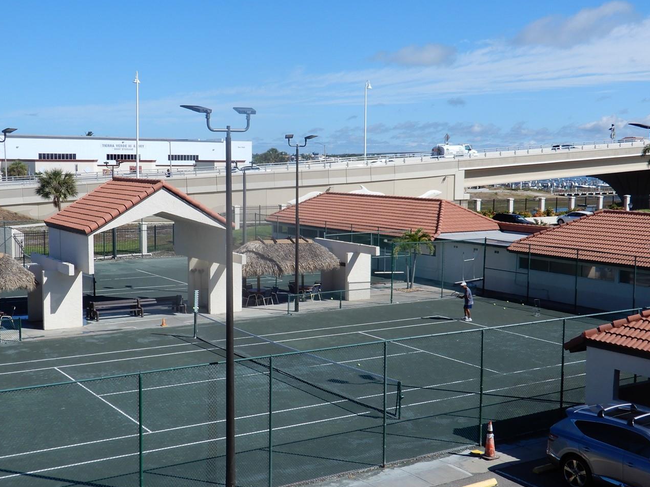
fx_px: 901
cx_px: 283
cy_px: 248
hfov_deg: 39.6
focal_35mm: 48
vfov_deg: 30.3
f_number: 4
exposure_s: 1/1000
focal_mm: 6.8
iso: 80
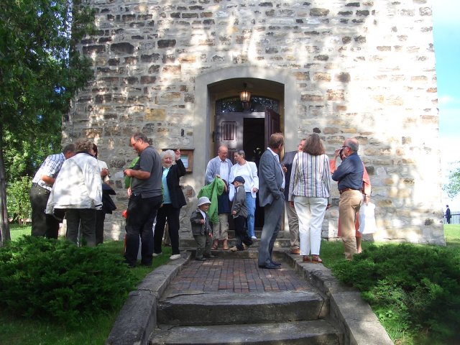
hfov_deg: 52.6
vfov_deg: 40.7
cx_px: 230
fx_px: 465
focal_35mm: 35
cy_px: 172
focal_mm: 5.8
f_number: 4.3
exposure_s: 1/160
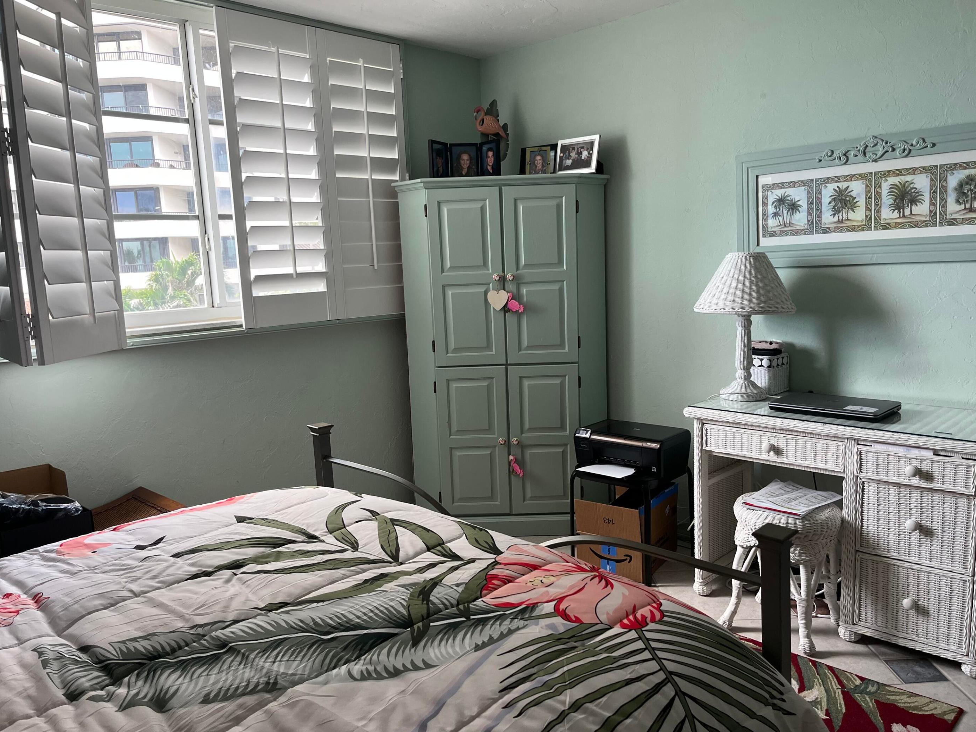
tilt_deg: -9.1
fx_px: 761
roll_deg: +1.9
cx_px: 500
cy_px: 369
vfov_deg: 51.4
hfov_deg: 65.3
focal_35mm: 27
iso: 100
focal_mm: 5.1
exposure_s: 1/121
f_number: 1.6
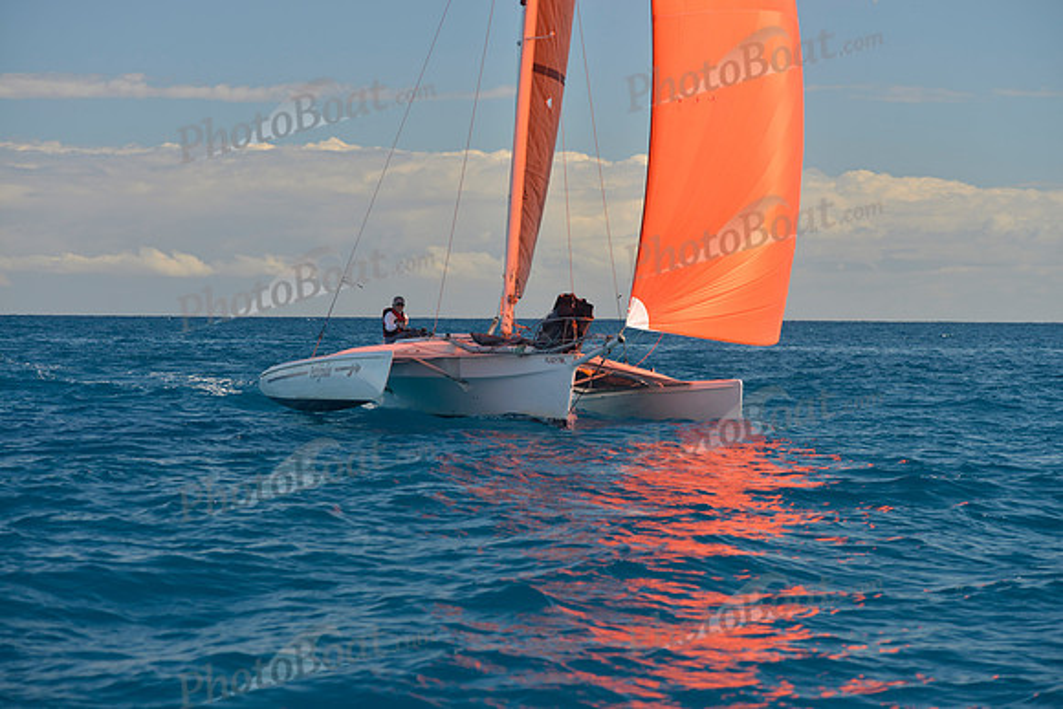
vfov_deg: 14.0
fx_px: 2894
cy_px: 354
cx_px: 532
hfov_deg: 20.8
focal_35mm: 98
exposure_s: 1/640
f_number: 5.6
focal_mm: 98
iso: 200
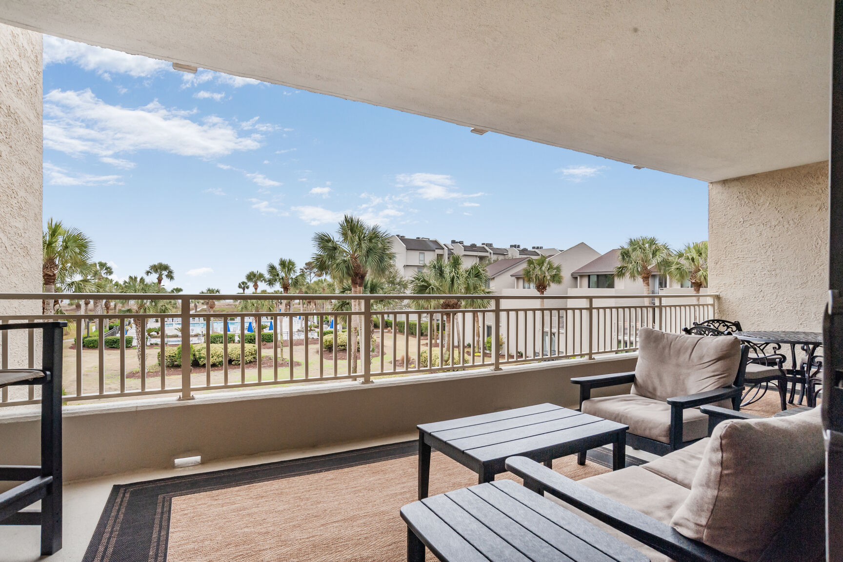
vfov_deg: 67.4
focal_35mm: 18
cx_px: 422
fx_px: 421
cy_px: 281
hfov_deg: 90.0
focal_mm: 18
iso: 400
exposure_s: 1/50
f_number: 11
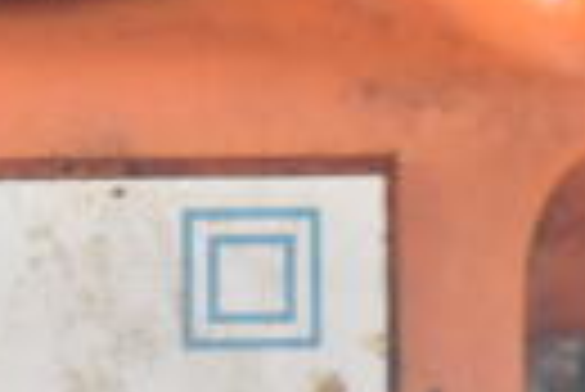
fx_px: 3888
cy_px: 489
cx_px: -418
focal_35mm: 239
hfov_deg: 8.3
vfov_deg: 5.7
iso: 1600
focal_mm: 34
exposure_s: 1/125
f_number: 6.3
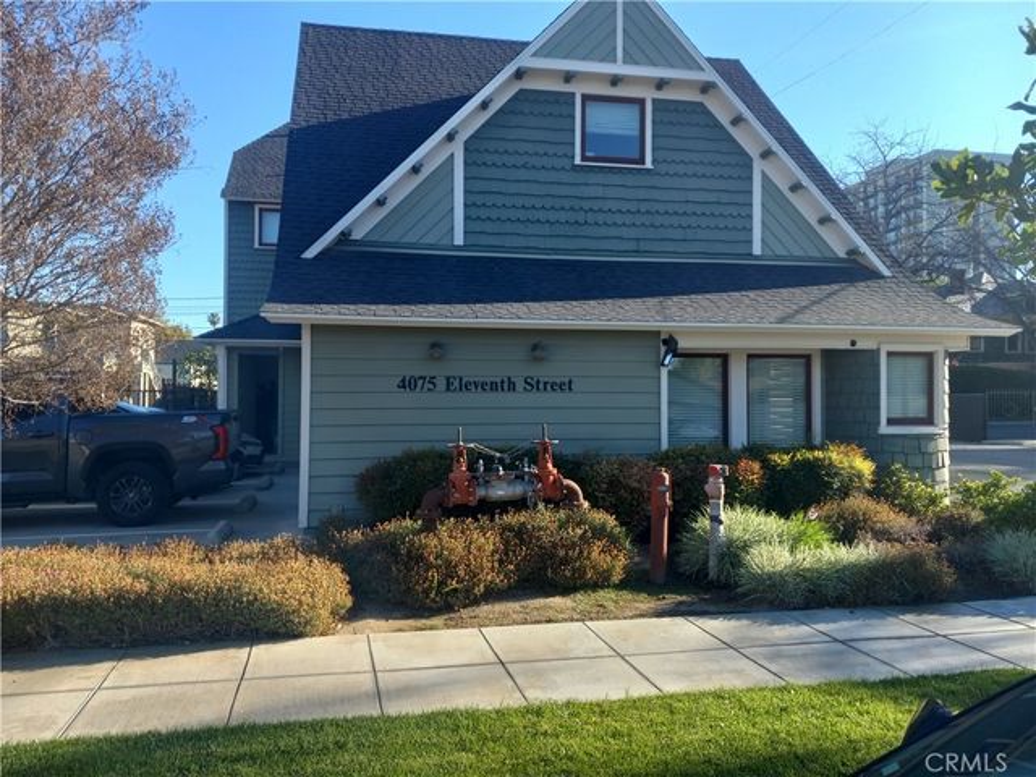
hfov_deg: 65.3
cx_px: 518
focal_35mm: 27
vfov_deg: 51.4
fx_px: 808
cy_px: 388
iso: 40
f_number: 1.8
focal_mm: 3.94
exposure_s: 1/550
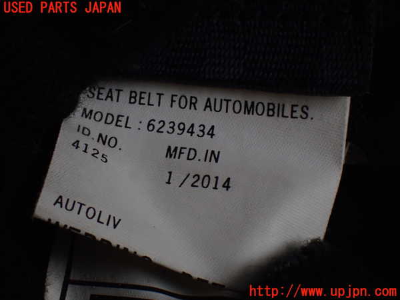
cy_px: 150
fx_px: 1156
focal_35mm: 100
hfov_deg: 19.6
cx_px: 200
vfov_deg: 14.8
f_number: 4.9
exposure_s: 1/400
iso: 640
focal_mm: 18
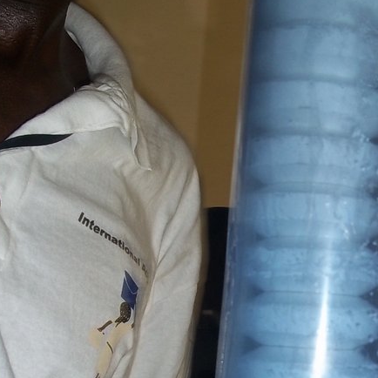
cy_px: 268
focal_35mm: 75
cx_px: 308
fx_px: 927
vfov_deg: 22.9
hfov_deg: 22.7
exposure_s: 1/30
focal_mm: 6.5
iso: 80
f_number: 3.1
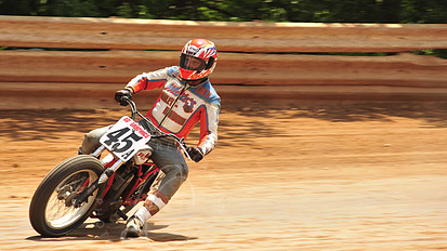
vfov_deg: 4.1
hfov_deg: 7.3
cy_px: 108
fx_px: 3484
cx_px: 159
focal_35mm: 294
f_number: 8
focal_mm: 200
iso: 250
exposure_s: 1/400
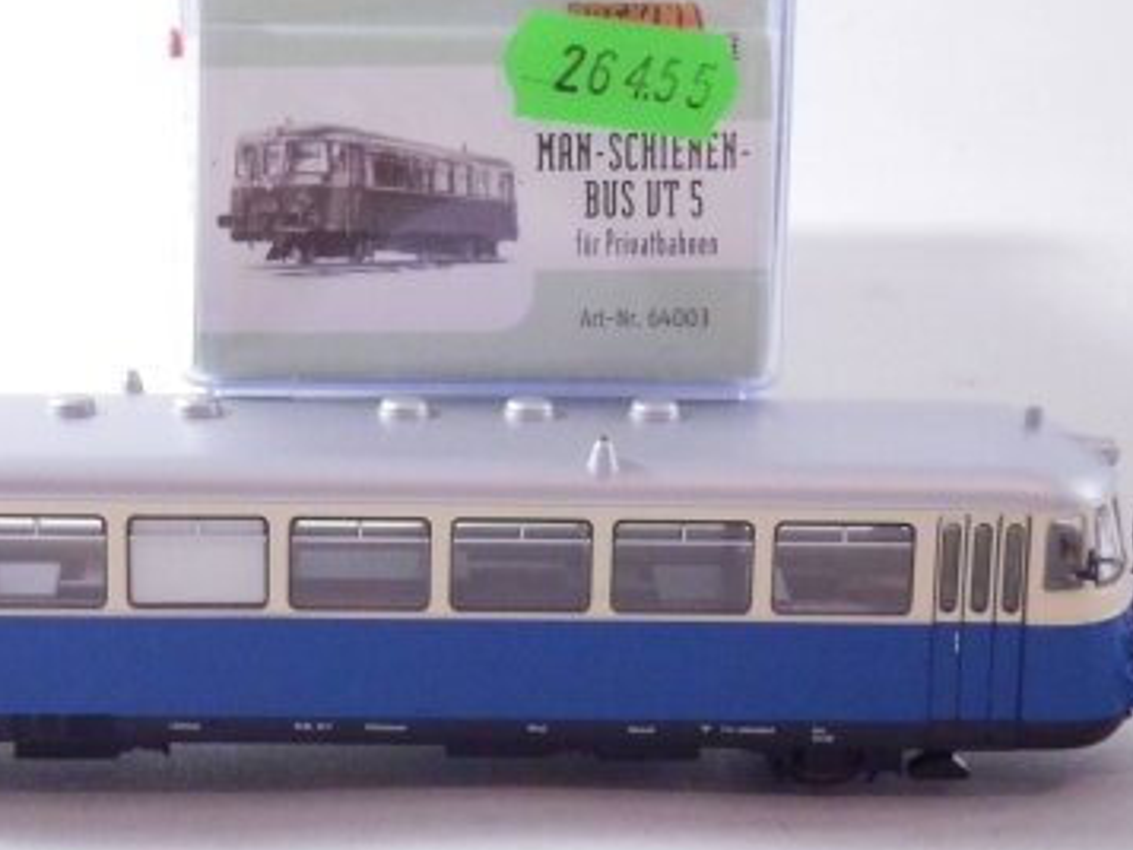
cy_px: 444
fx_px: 3634
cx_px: 378
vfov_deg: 13.3
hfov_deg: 17.7
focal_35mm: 111
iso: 1250
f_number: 4.4
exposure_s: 1/160
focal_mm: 11.9
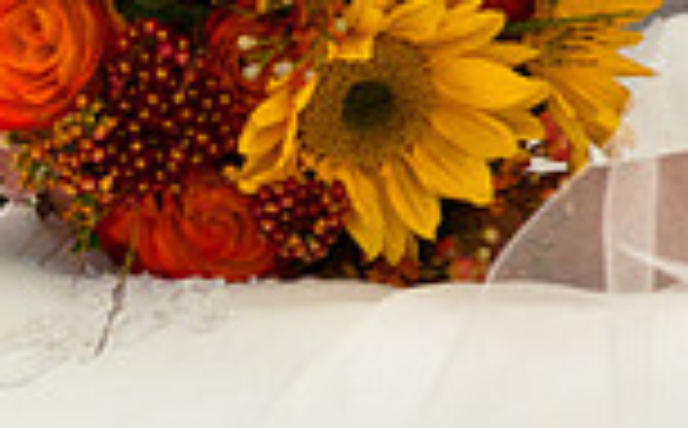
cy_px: 79
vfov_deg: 1.1
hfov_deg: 1.8
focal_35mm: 1160
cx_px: -472
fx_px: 21710
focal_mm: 200
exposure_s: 1/100
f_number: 2.8
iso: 640
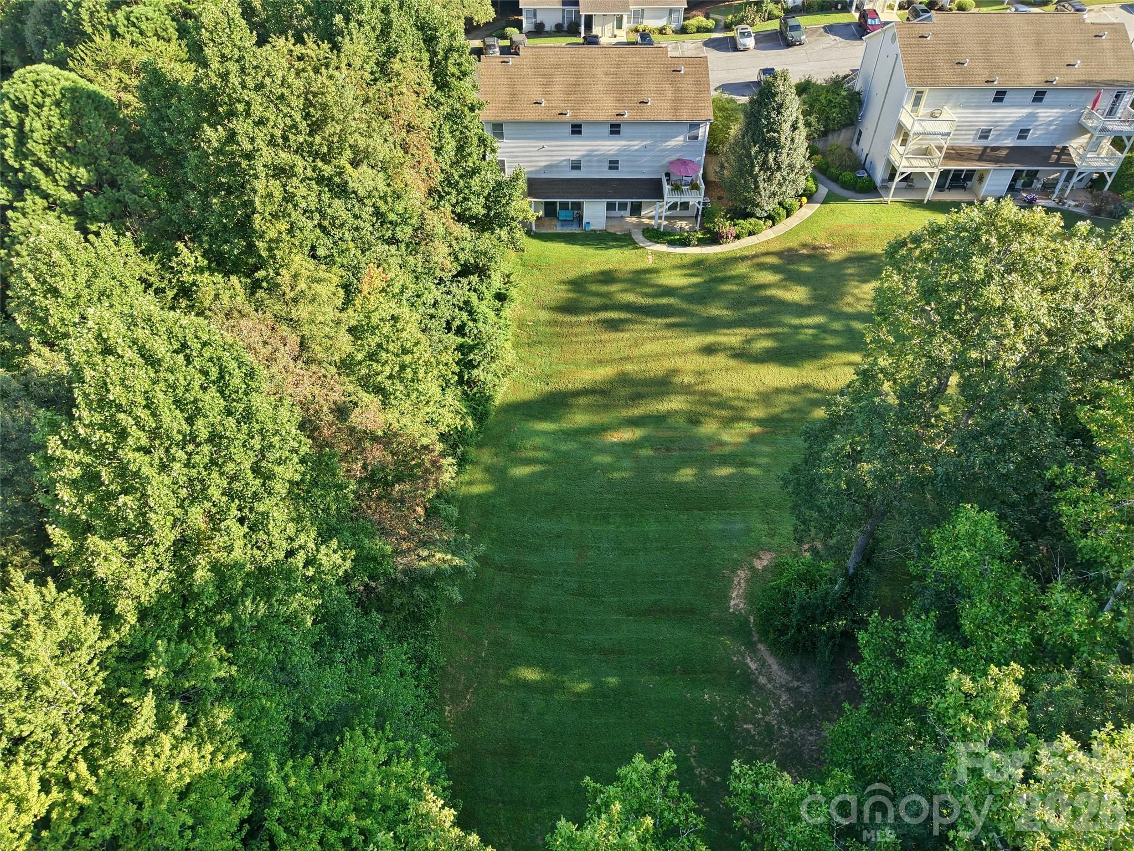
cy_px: 426
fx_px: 786
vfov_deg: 56.8
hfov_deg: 71.6
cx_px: 567
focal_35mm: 24
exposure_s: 1/350
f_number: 1.8
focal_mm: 8.7
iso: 100
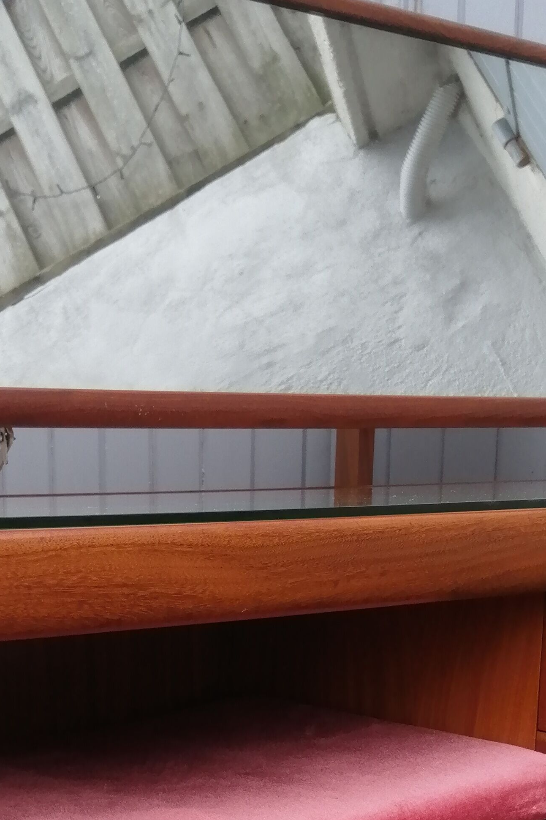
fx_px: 1320
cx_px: 164
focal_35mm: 58
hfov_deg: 23.2
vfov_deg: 32.1
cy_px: 797
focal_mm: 3.6
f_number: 1.8
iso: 50
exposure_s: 1/170
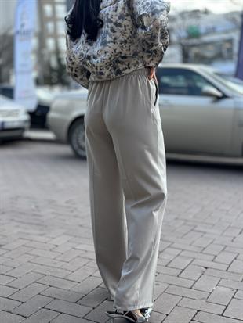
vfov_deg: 39.6
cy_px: 162
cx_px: 122
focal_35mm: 48
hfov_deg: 30.3
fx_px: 449
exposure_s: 1/1323
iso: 80
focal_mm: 6.86
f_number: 1.78
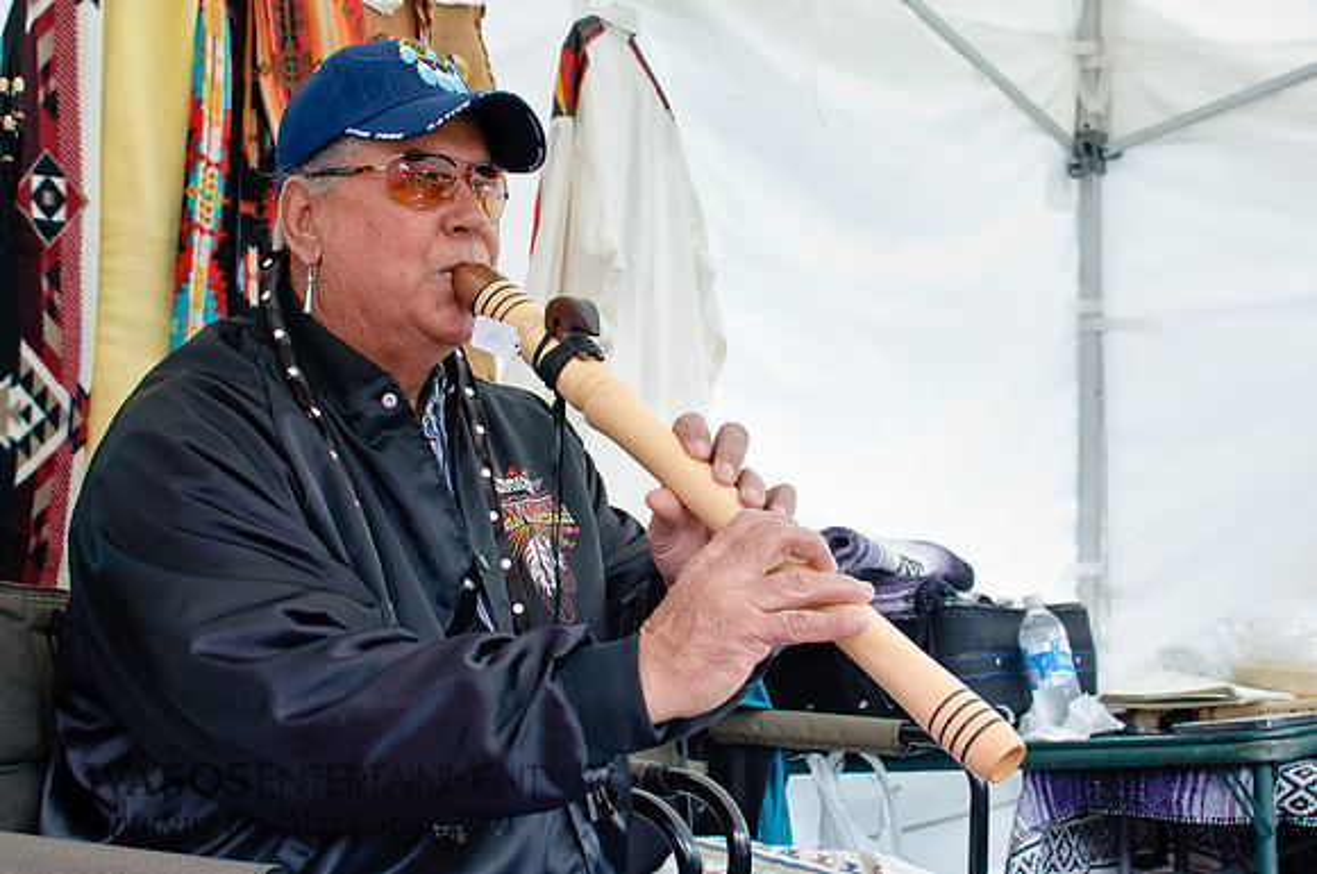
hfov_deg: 37.9
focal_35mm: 52
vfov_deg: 25.7
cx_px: 658
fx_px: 1918
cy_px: 437
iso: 200
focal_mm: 35
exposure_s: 1/50
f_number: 5
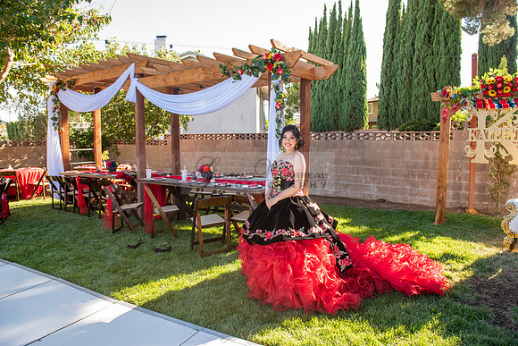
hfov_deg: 73.7
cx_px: 259
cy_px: 173
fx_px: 345
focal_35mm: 24
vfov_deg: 53.2
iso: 400
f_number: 5.6
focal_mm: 24
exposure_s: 1/200
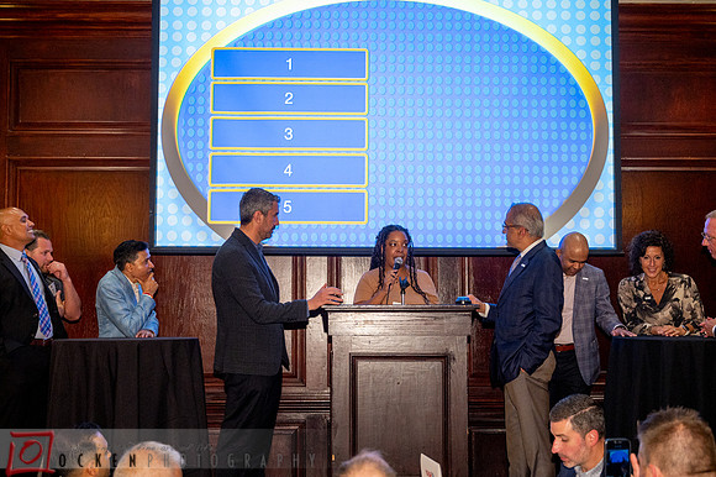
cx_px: 353
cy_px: 238
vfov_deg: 28.5
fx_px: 937
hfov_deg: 41.8
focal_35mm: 47
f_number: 4
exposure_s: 1/80
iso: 2500
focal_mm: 46
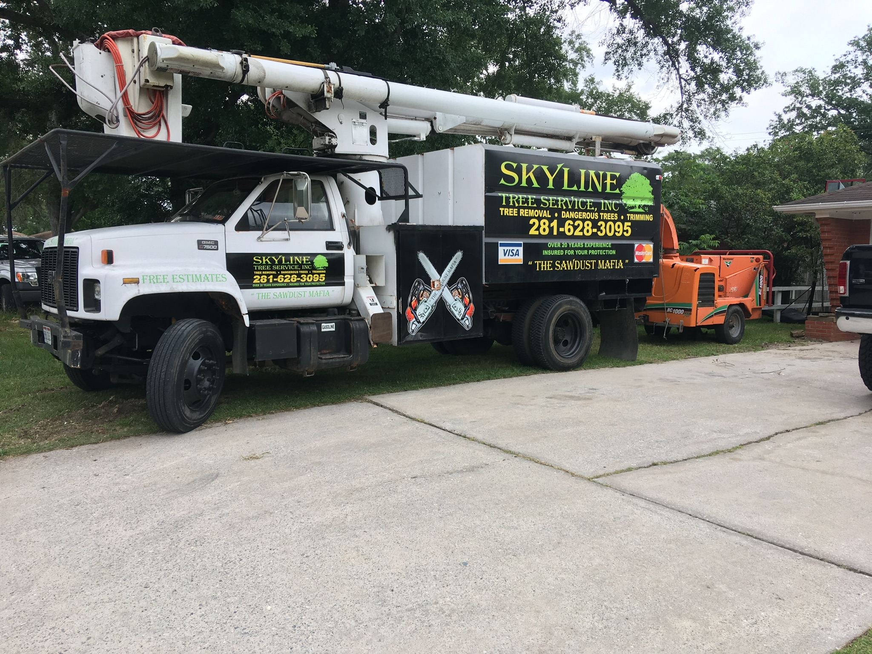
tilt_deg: -2.6
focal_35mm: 29
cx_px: 436
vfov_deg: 48.2
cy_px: 327
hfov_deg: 61.7
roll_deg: -2.4
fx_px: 731
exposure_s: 1/120
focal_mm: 4.15
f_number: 2.2
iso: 25
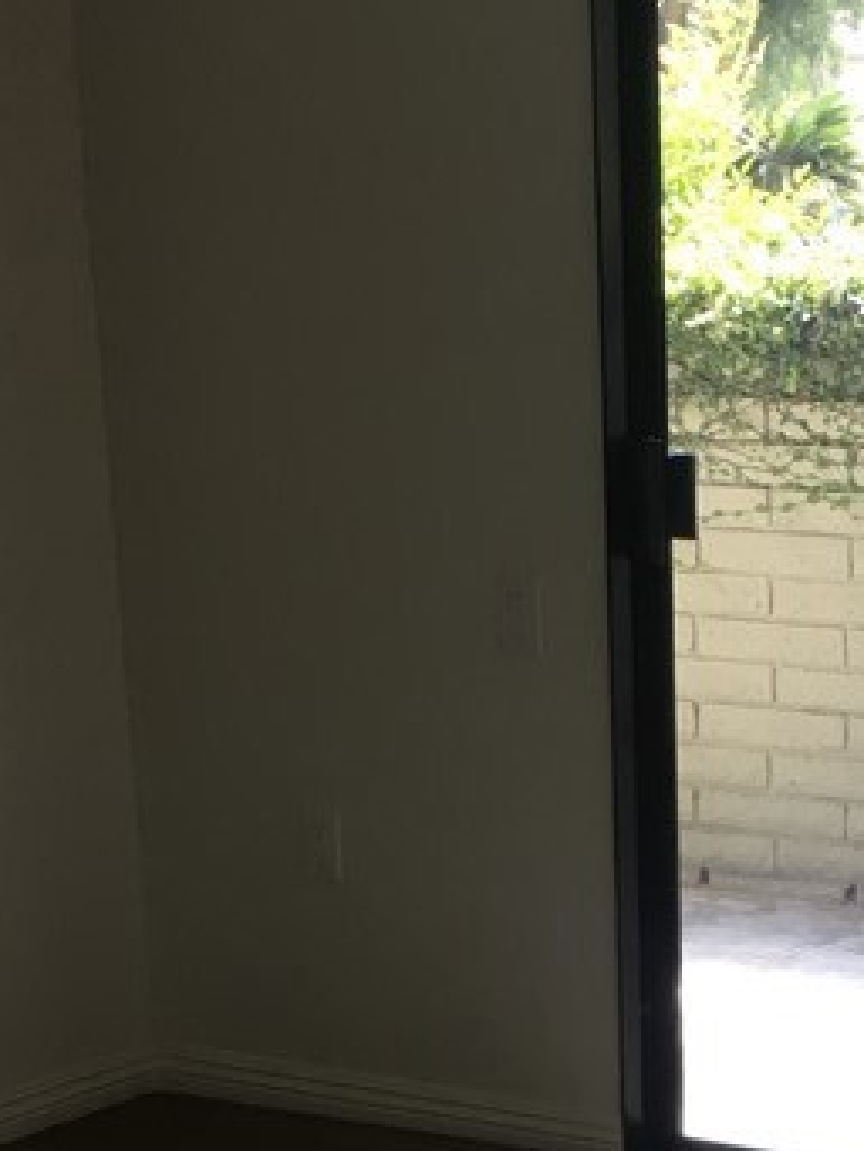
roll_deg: -1.0
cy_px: 1235
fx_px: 2893
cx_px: 881
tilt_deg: -18.0
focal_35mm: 87
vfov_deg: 21.4
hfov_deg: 16.6
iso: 25
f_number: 2.2
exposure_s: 1/30
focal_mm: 4.15
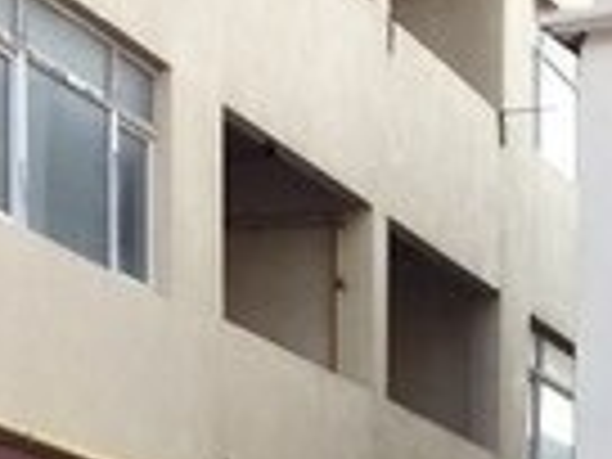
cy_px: 1091
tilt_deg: -4.7
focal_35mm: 141
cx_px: 675
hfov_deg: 13.7
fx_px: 2493
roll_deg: -0.5
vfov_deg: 9.4
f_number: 2.2
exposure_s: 1/419
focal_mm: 4.15
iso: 32
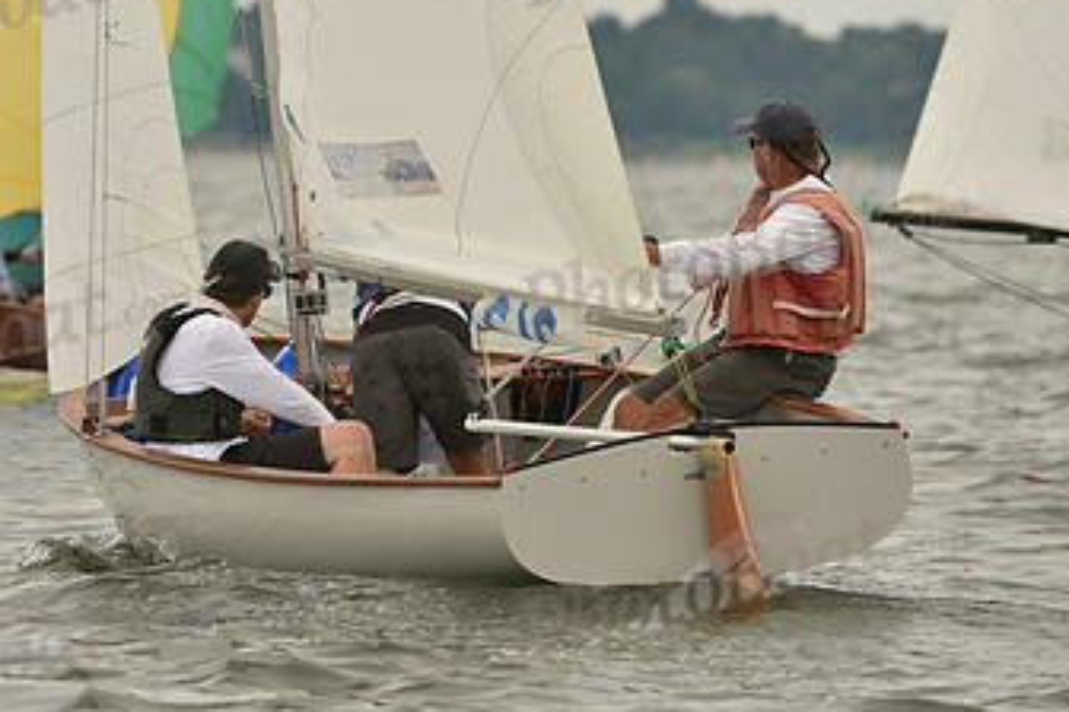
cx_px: 360
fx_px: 15381
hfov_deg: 4.0
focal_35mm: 518
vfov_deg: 2.7
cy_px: 135
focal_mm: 300
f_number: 5.6
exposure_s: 1/1600
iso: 320
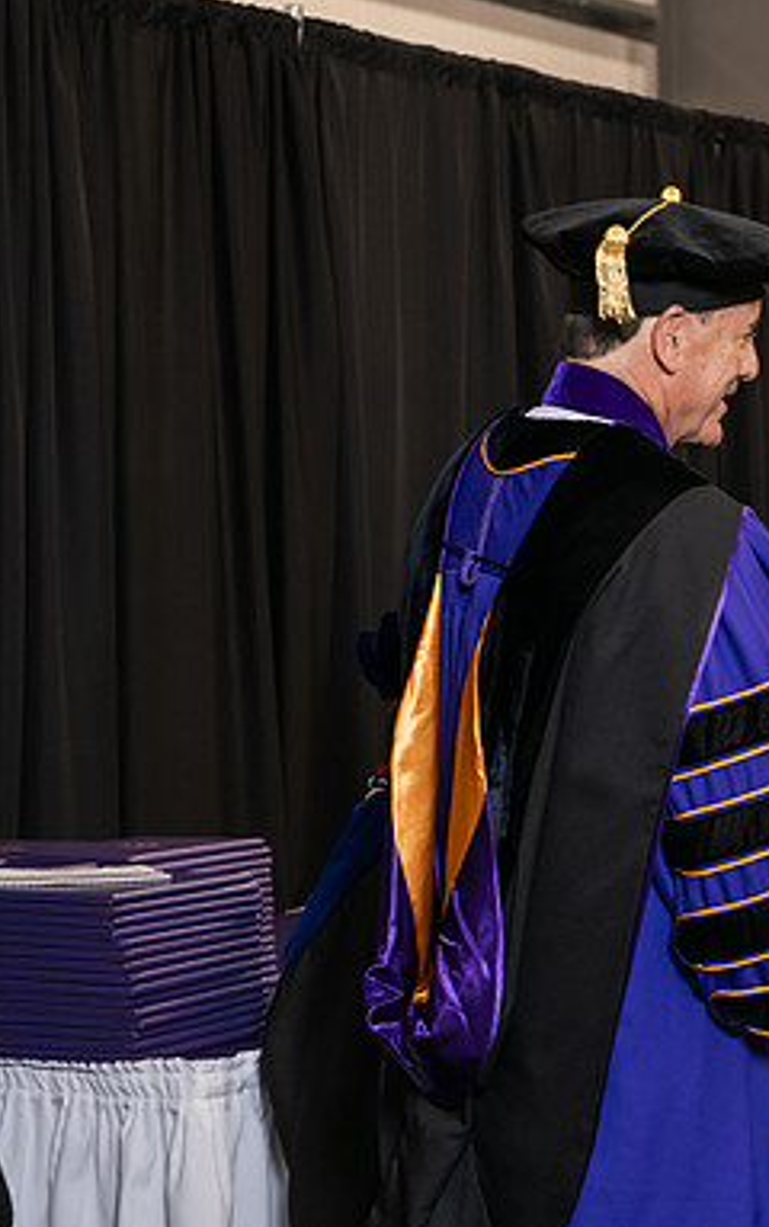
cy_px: 614
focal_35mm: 108
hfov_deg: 11.9
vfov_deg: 19.3
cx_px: 872
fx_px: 3615
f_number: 5
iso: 1600
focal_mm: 70
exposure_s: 1/125
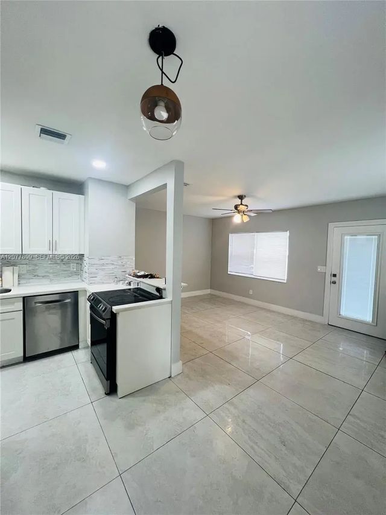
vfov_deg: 106.2
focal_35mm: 13
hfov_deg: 89.9
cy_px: 258
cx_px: 193
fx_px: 193
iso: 160
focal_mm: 1.57
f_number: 1.8
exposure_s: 1/120
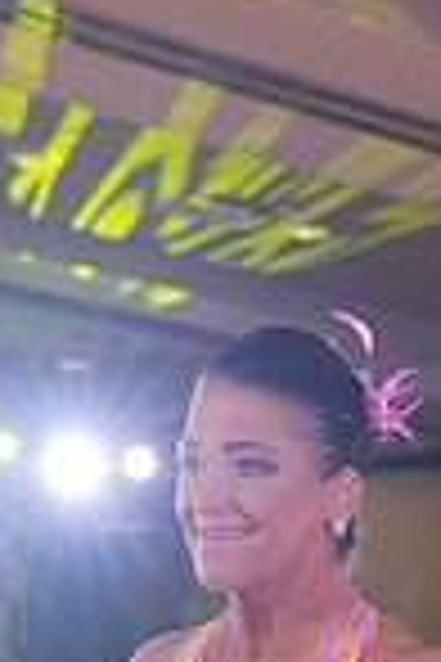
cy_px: 1063
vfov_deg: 10.0
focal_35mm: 197
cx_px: 394
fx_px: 3620
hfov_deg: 7.0
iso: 2000
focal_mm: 50
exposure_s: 1/400
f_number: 4
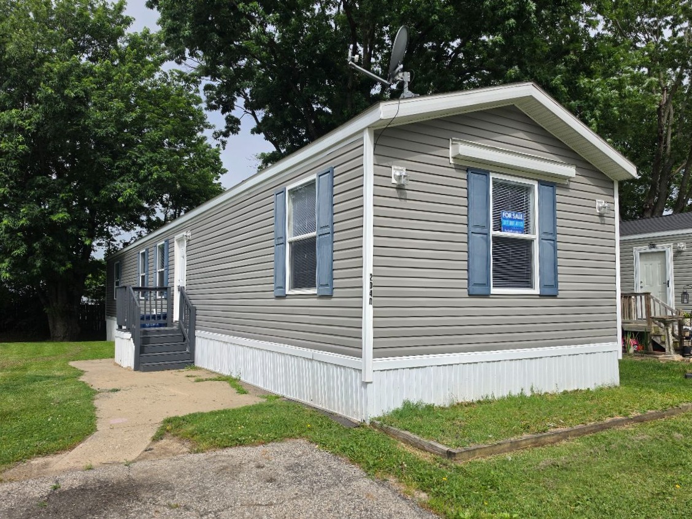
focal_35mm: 23
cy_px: 260
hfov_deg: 73.9
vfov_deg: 58.9
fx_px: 460
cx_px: 346
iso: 64
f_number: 1.4
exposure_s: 1/7329
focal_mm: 6.5
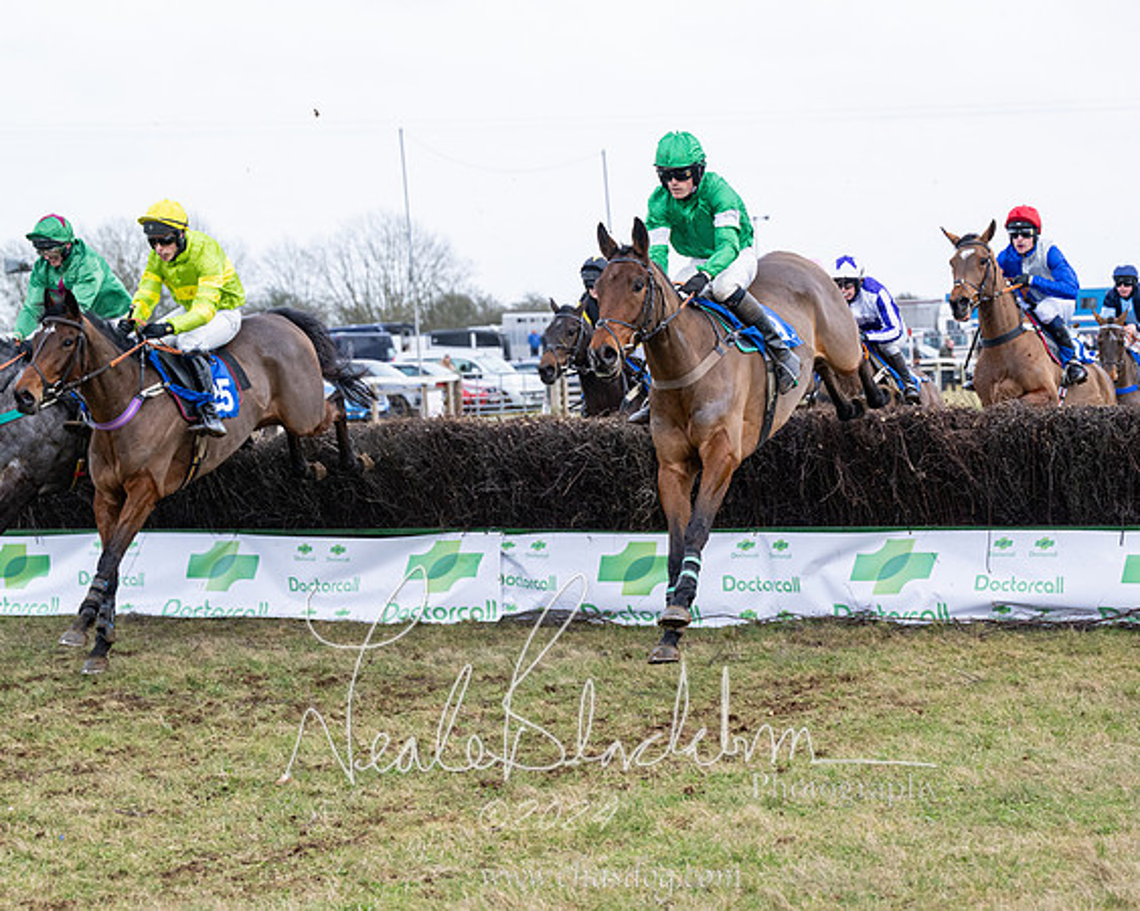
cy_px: 502
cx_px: 726
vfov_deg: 17.7
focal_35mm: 87
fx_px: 2930
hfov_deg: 22.0
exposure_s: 1/1000
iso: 800
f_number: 4
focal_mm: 70
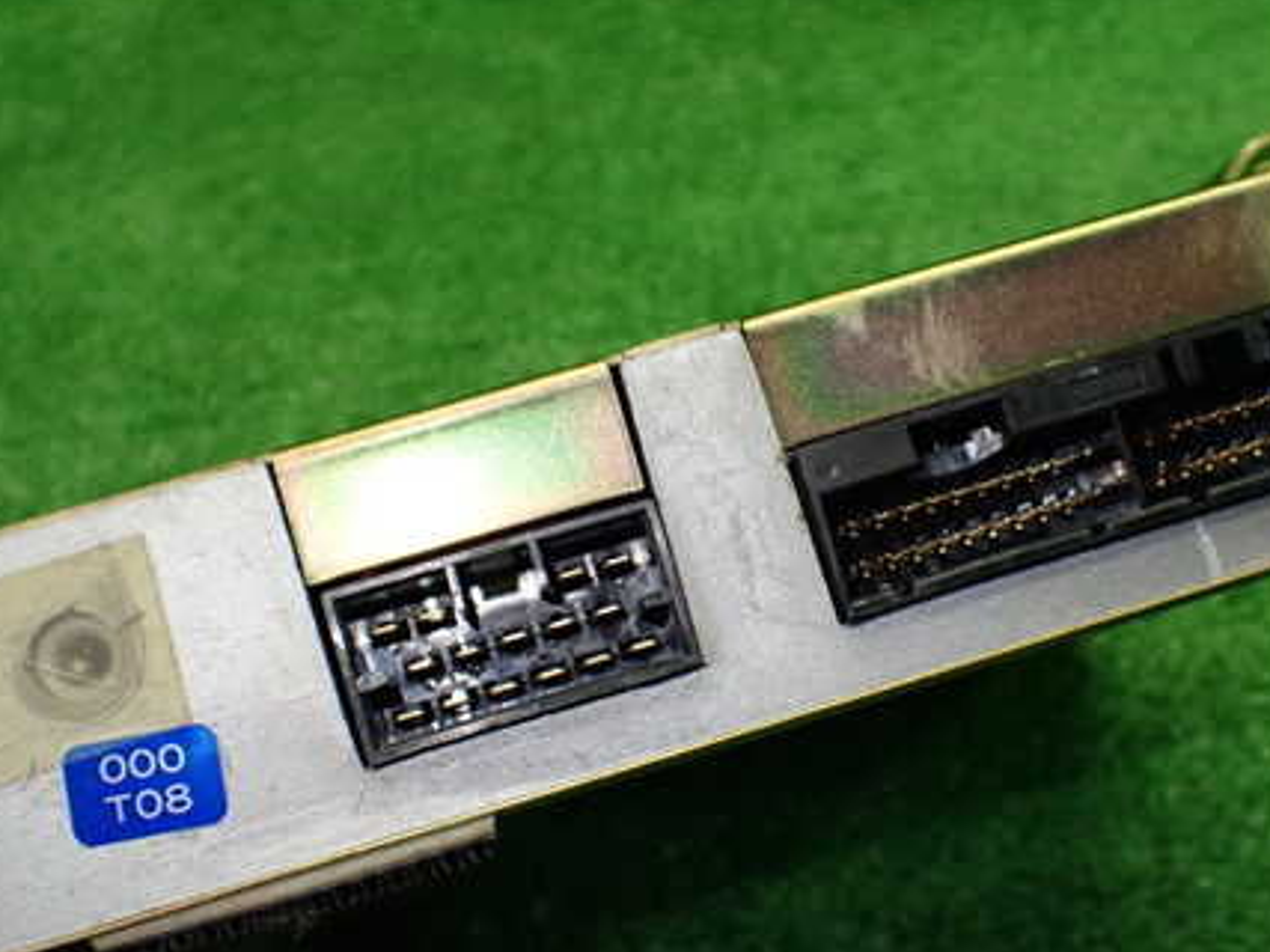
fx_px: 1651
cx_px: 681
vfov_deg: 32.1
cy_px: 533
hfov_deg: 42.1
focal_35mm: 45
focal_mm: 5.79
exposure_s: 1/125
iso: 400
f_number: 2.4
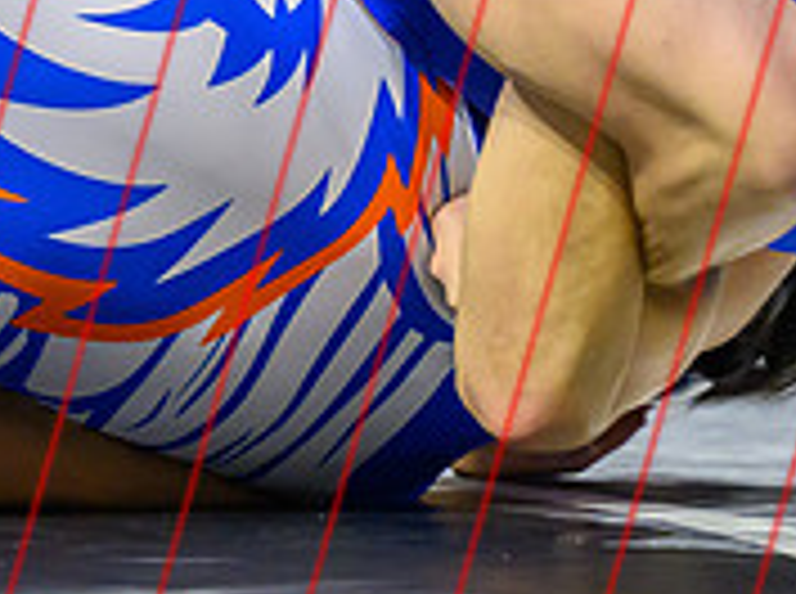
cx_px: 433
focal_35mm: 636
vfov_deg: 2.3
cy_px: -72
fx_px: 14595
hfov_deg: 3.1
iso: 4000
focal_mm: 155
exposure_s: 1/800
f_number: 2.8
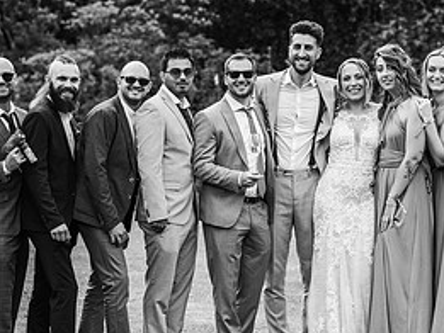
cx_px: 335
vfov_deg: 7.7
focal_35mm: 194
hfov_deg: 10.2
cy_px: 100
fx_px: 2489
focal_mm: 85
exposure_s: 1/250
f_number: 3.2
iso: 100
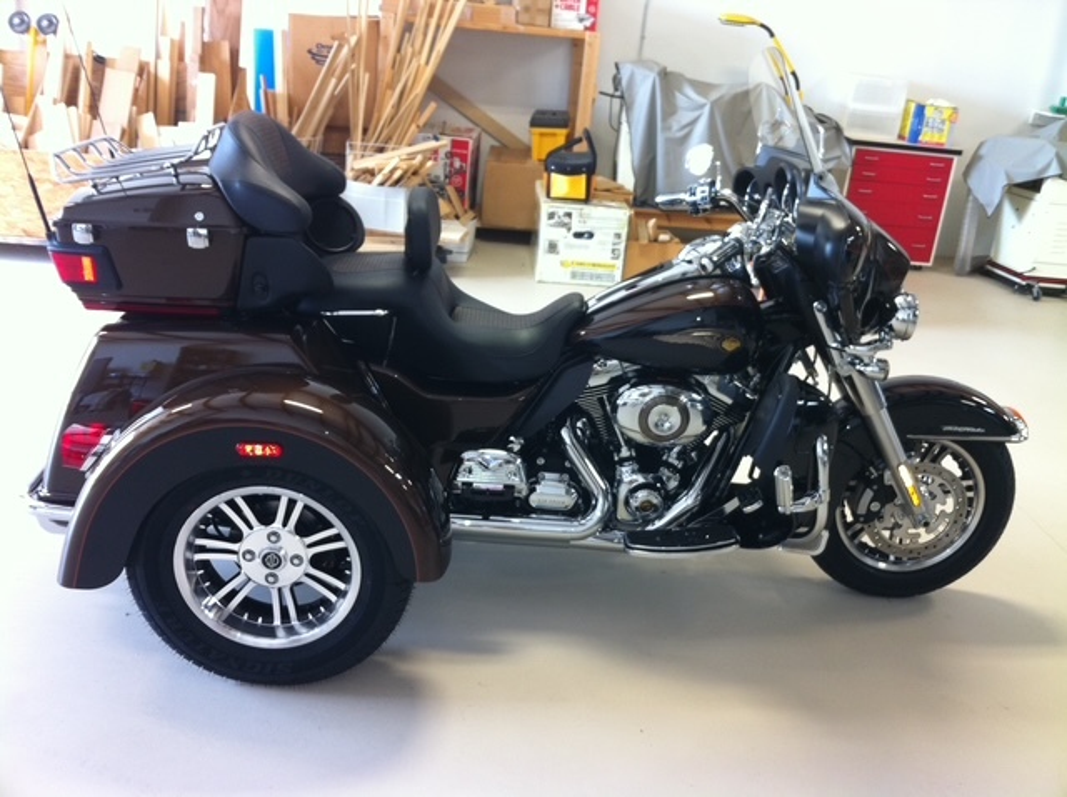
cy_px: 398
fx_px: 1077
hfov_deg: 52.7
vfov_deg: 40.6
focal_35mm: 35
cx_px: 534
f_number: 2.8
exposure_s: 1/15
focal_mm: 3.85
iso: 80
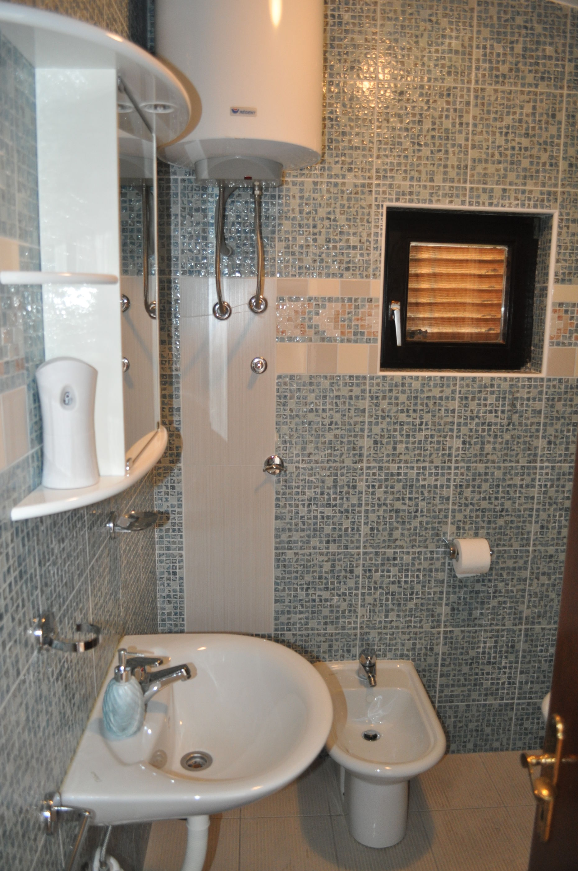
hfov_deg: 47.8
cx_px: 289
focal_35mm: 27
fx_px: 652
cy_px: 436
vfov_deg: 67.4
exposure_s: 1/60
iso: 800
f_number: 3.5
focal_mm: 18
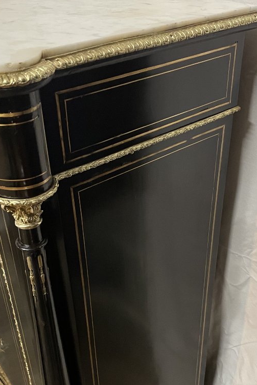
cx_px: 133
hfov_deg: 31.2
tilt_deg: -36.4
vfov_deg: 45.0
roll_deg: +0.6
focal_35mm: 43
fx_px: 461
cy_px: 247
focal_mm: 4.2
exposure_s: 1/33
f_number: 1.6
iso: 400
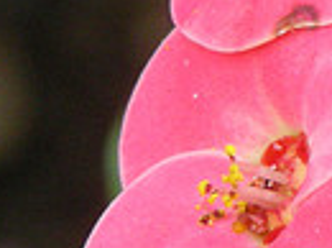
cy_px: -4
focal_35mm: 470
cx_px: 544
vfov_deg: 3.2
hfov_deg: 4.2
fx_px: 4499
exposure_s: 1/57.5
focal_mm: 17.1
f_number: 4.7
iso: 179
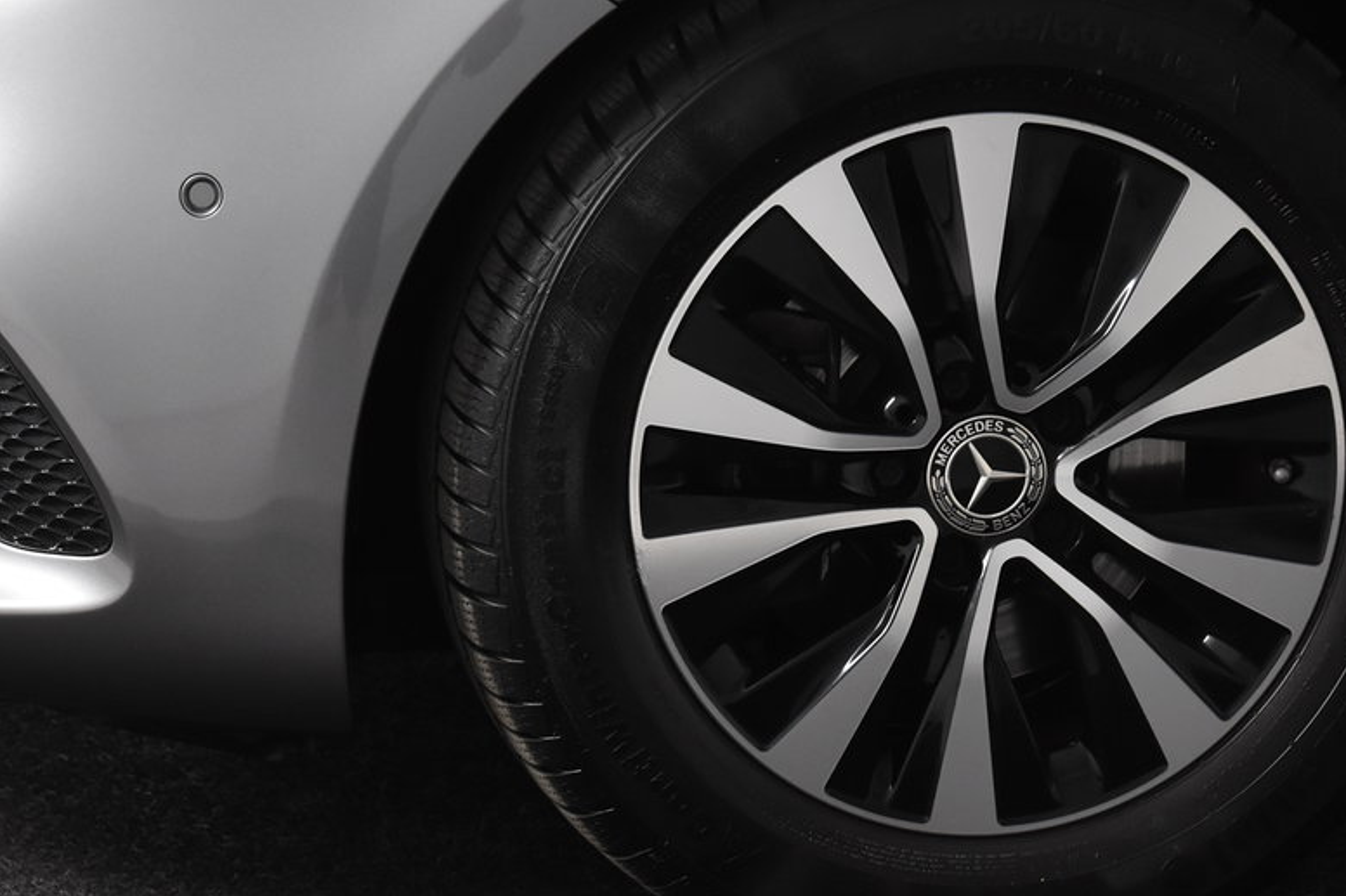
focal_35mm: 99
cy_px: 280
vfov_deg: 13.8
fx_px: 3700
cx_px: 512
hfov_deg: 20.6
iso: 1600
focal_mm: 40
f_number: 5
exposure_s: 1/100
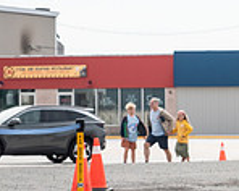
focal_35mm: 271
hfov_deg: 7.0
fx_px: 1914
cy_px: 84
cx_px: 421
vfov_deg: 5.7
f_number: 4
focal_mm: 56
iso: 800
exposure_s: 1/3200
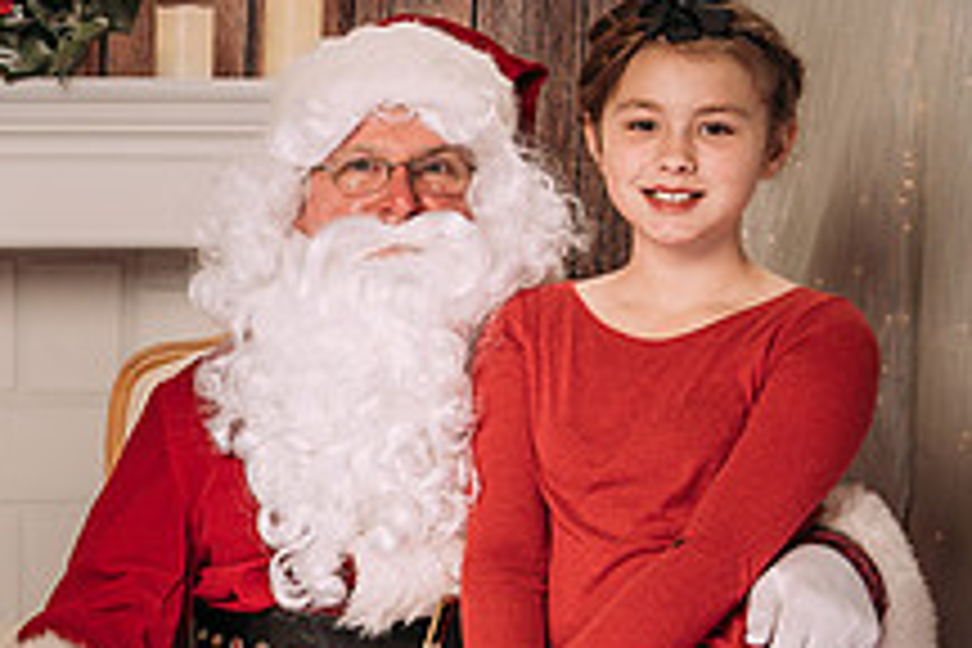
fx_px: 2862
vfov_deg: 12.8
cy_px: 617
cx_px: -102
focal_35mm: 106
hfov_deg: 18.5
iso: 100
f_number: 5.6
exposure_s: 1/100
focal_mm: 35
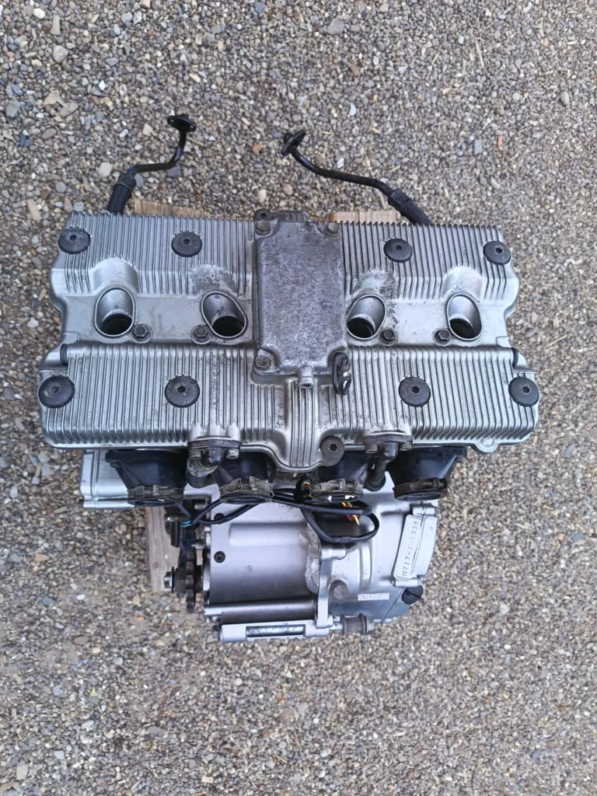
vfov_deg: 71.6
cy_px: 398
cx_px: 298
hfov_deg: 56.8
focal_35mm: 24
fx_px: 552
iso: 550
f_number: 1.75
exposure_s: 1/33.3
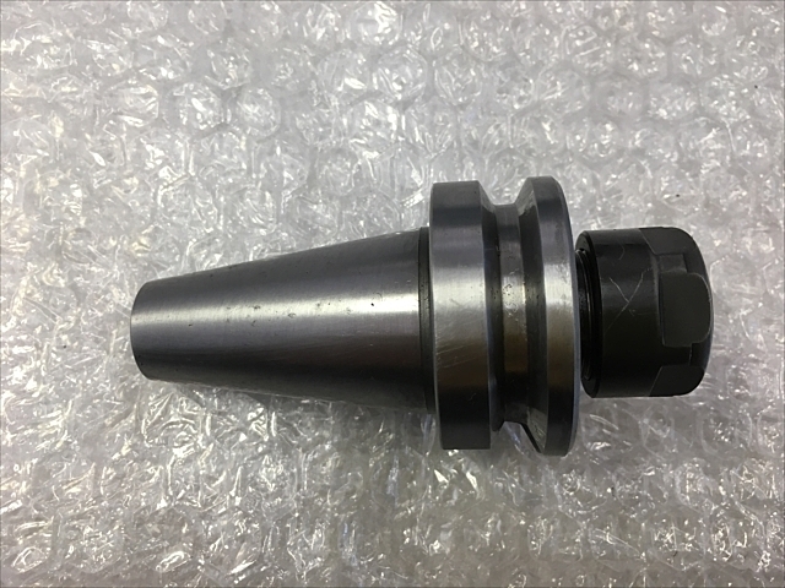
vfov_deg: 48.2
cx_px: 392
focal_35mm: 29
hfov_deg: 61.7
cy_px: 294
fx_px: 658
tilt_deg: -76.0
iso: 25
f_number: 2.2
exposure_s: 1/40
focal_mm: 4.15
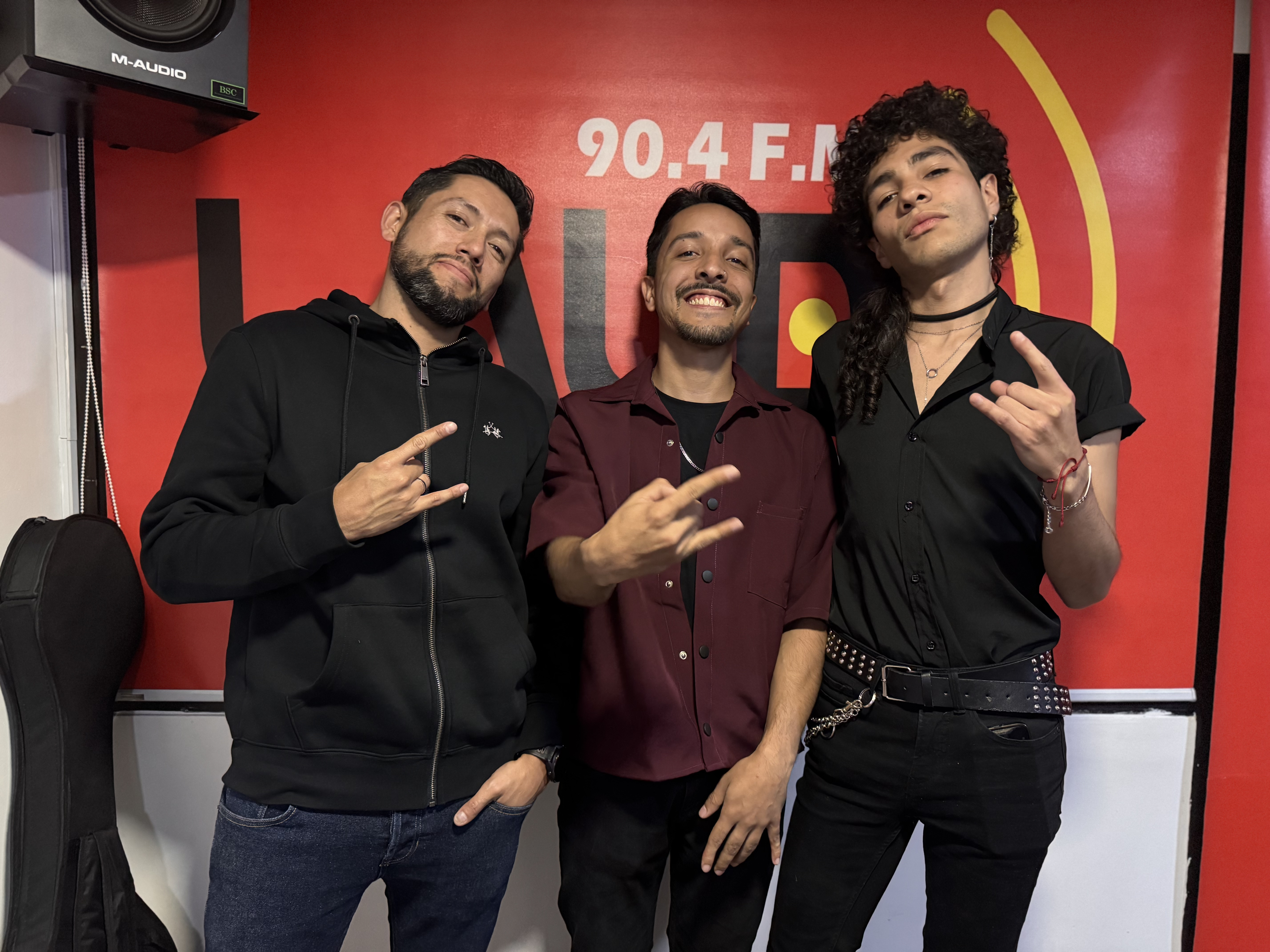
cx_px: 635
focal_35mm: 24
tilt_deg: -3.9
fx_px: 881
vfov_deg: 56.8
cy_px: 476
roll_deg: -0.7
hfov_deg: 71.6
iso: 800
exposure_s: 1/53
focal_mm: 6.76
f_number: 1.78
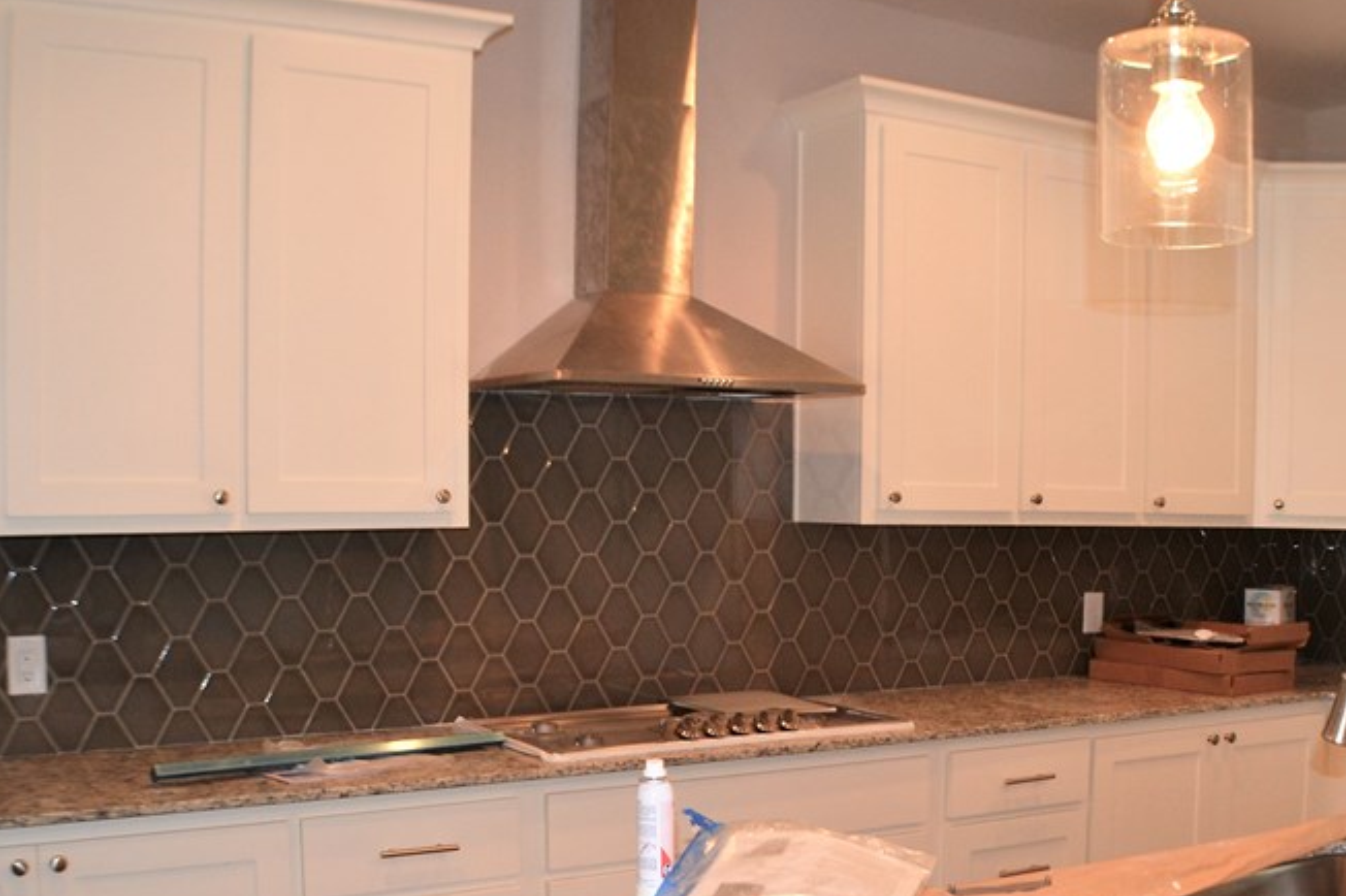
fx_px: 2055
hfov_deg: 36.1
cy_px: 617
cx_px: 815
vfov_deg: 24.4
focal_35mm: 55
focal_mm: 22
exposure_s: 1/60
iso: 400
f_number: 3.8
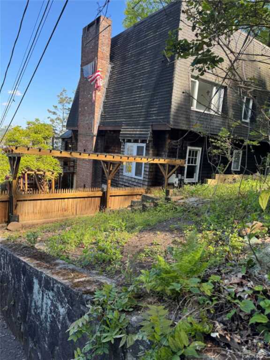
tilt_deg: -7.9
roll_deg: -5.0
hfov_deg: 56.8
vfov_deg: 71.6
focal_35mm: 24
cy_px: 180
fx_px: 250
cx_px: 135
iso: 80
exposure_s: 1/773
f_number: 1.78
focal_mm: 6.76
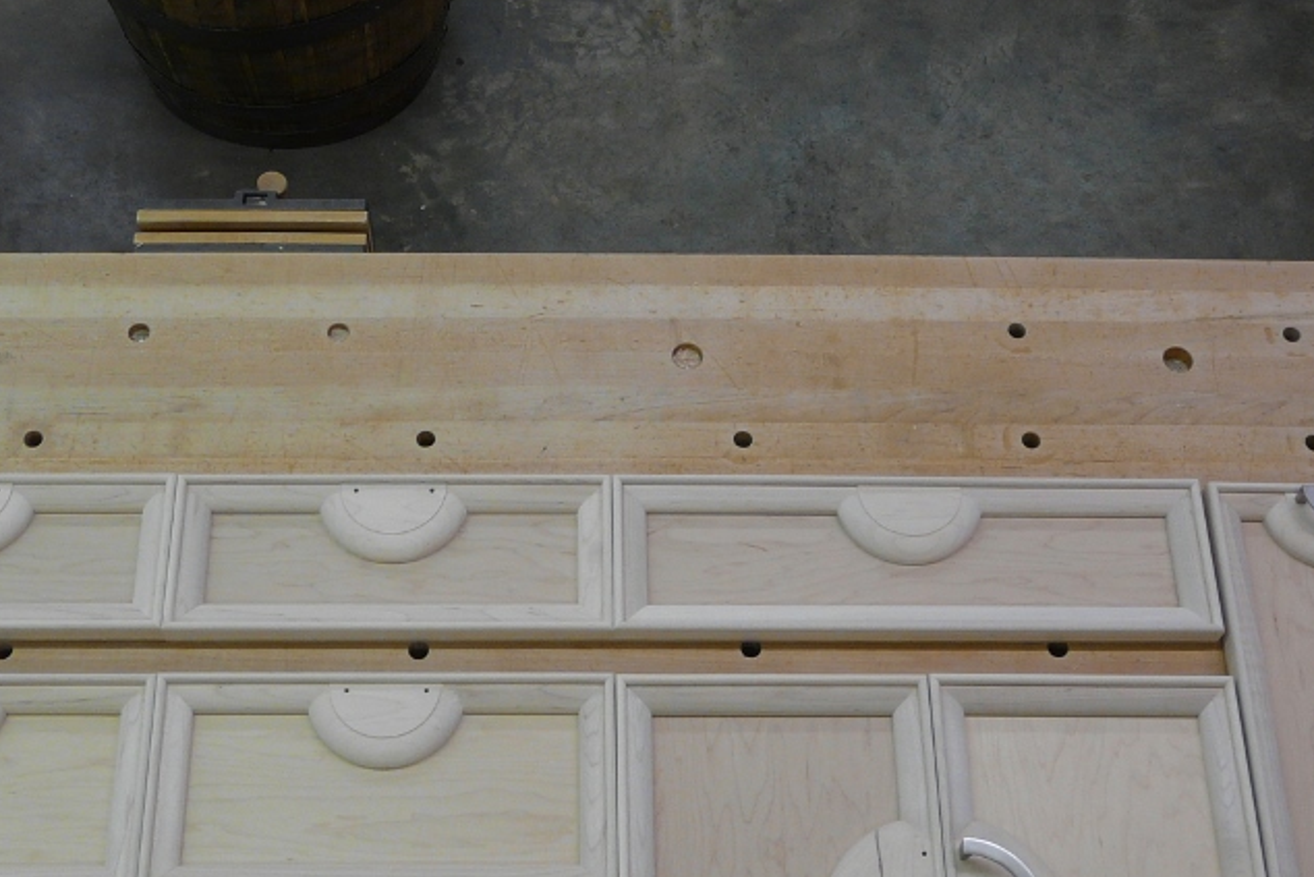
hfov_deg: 41.9
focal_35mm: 47
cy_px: 595
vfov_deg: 28.4
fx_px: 1716
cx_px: 616
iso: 100
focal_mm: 4.6
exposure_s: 1/30
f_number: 2.8
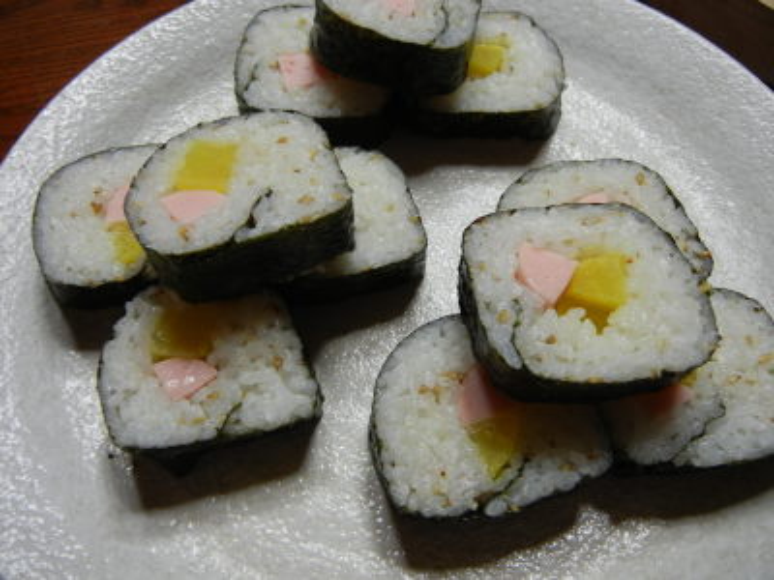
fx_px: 671
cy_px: 290
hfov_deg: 60.0
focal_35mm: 30
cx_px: 387
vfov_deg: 46.8
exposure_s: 1/30
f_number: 3.5
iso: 228
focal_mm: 5.4
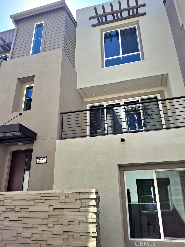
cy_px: 119
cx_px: 94
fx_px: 185
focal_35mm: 26
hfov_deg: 53.0
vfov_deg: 67.3
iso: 25
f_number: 1.8
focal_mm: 4.69
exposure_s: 1/1000
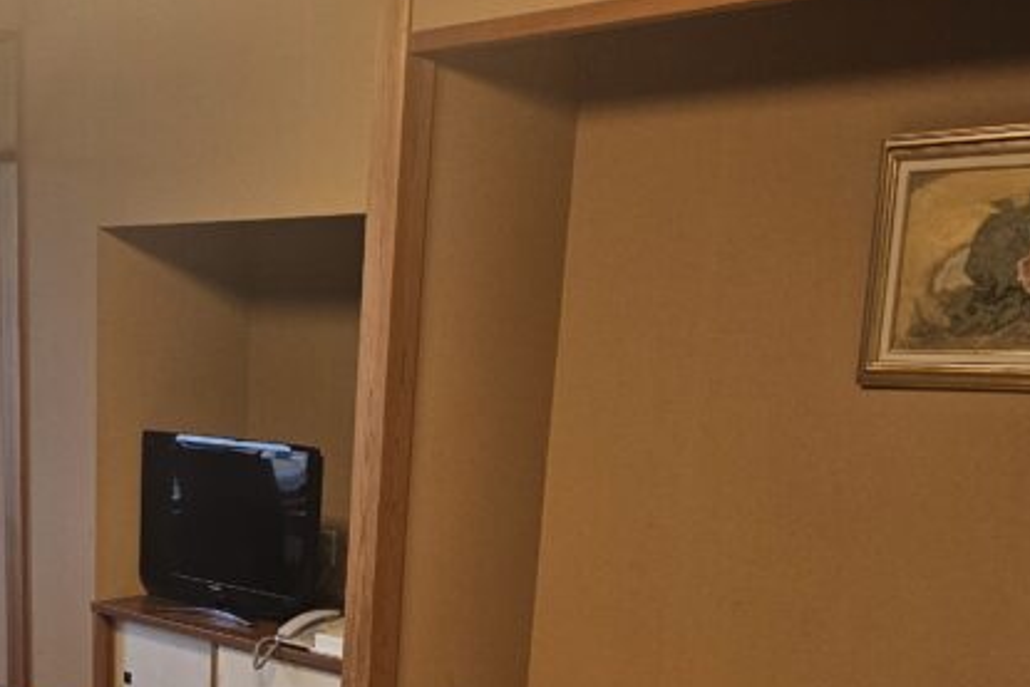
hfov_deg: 31.4
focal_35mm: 59
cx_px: -2
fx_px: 1689
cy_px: 873
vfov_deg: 21.1
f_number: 1.7
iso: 250
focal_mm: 6.3
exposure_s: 1/100
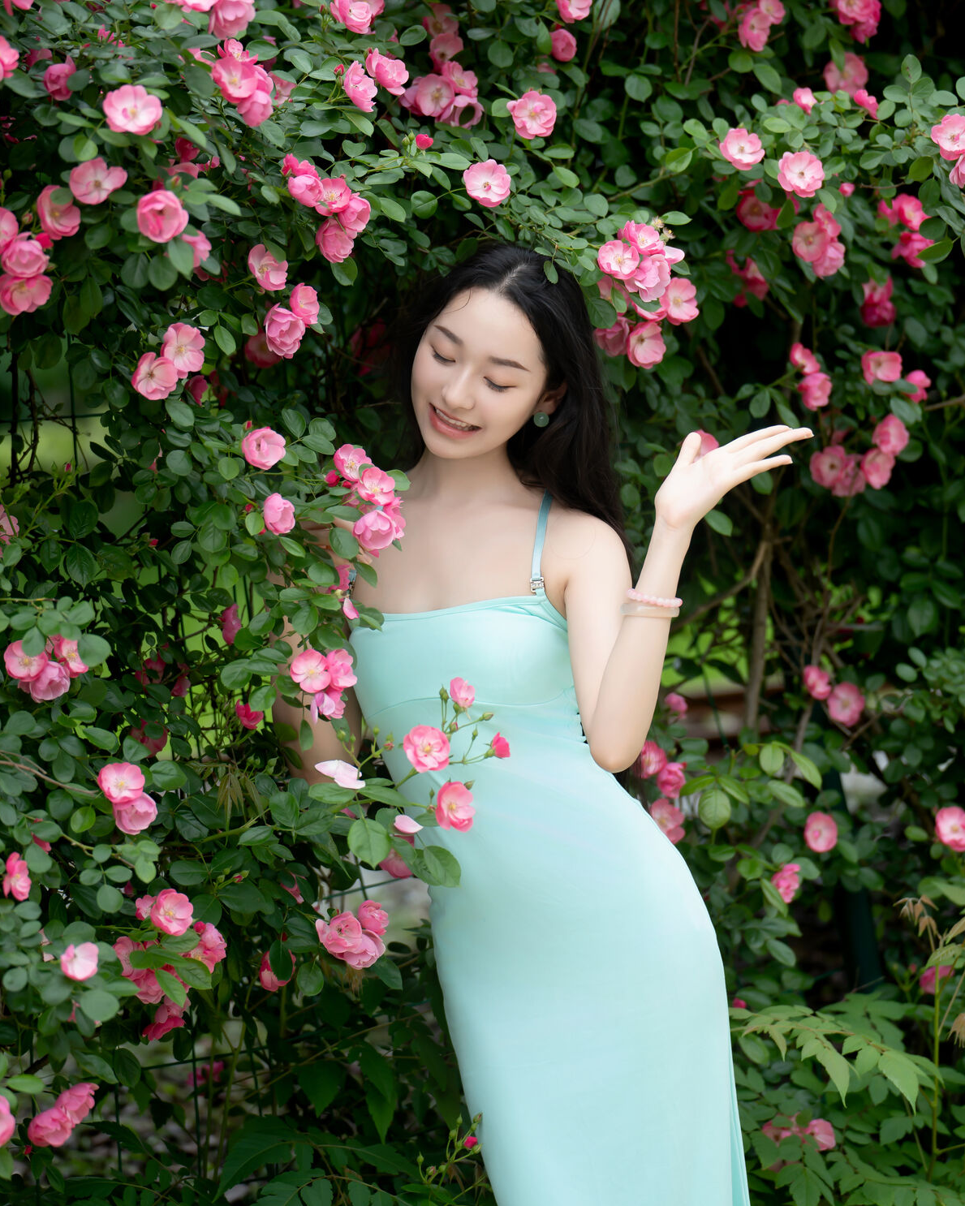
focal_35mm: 108
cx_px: 479
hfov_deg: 14.3
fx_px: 3855
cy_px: 555
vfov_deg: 17.8
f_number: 2.8
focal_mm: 95
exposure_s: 1/320
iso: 125
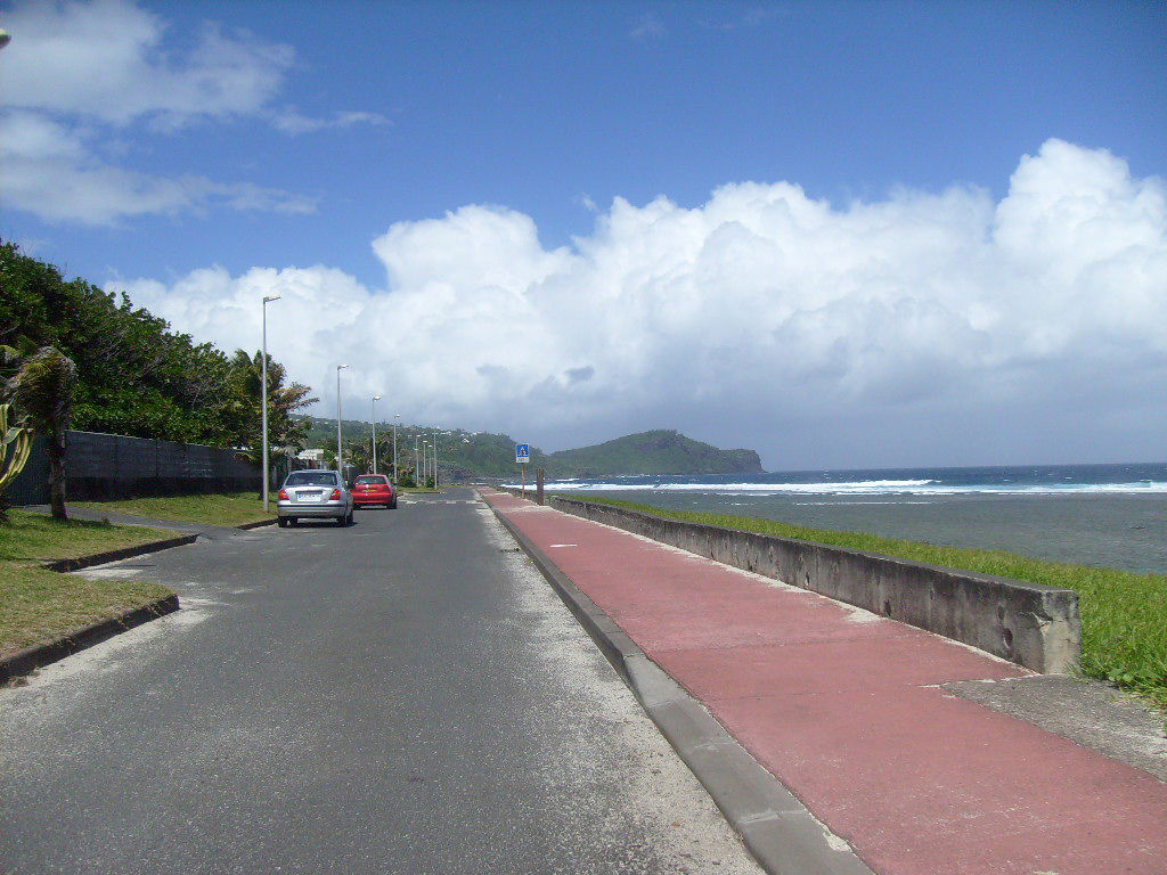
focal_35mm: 35
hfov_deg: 52.6
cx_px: 584
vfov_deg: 40.7
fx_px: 1180
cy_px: 438
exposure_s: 1/750
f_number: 7.1
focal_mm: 5.8
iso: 80
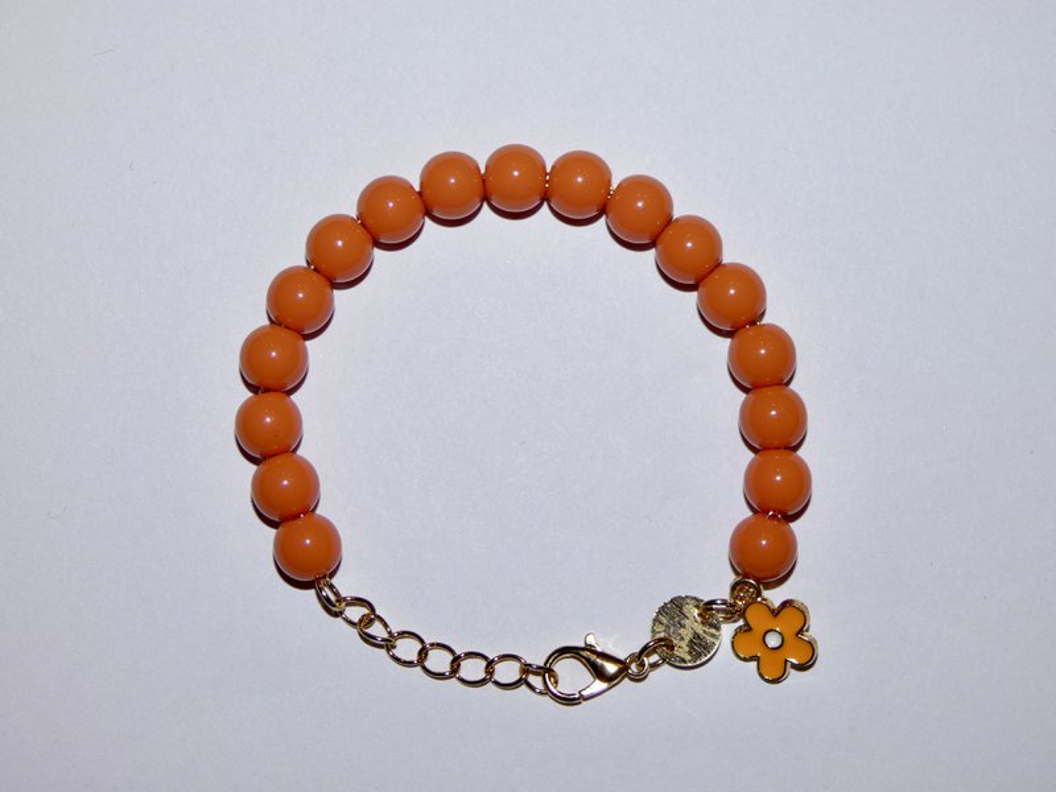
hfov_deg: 21.8
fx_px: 2746
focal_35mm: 90
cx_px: 528
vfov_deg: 16.4
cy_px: 396
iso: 80
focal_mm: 16
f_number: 4.7
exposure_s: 1/60
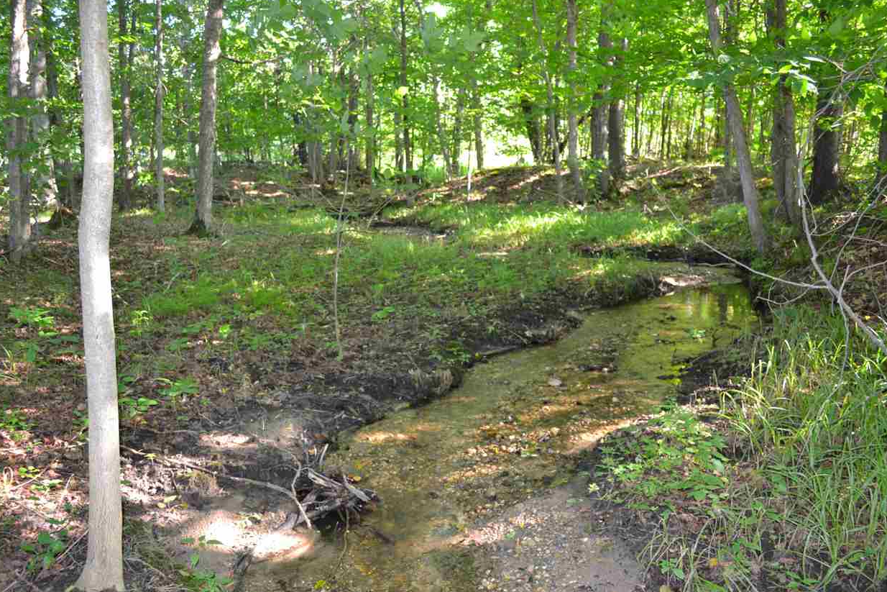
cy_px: 289
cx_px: 452
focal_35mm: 28
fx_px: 690
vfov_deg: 46.4
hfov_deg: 65.5
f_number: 3.5
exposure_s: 1/60
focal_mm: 18
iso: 900
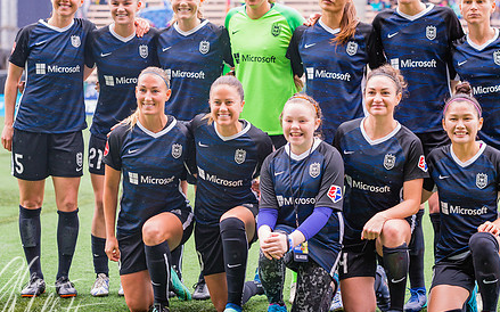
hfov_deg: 19.8
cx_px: 297
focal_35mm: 105
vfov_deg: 12.5
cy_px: 146
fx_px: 1430
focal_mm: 70
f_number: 2.8
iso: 1400
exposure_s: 1/1000
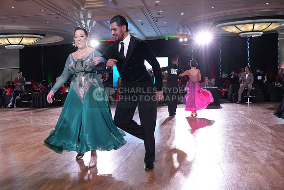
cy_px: 95
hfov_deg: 54.4
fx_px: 276
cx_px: 142
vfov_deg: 37.9
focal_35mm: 35
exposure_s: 1/320
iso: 5000
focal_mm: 35
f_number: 6.3
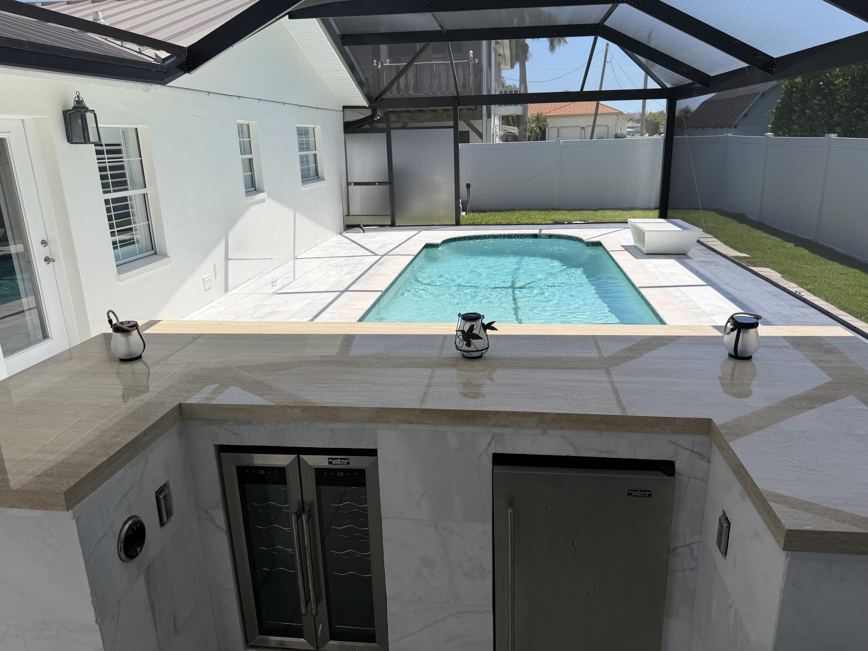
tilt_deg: -16.6
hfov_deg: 71.6
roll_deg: +1.9
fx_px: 602
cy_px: 326
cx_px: 434
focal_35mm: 24
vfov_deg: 56.8
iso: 80
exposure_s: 1/3145
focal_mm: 6.76
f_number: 1.78
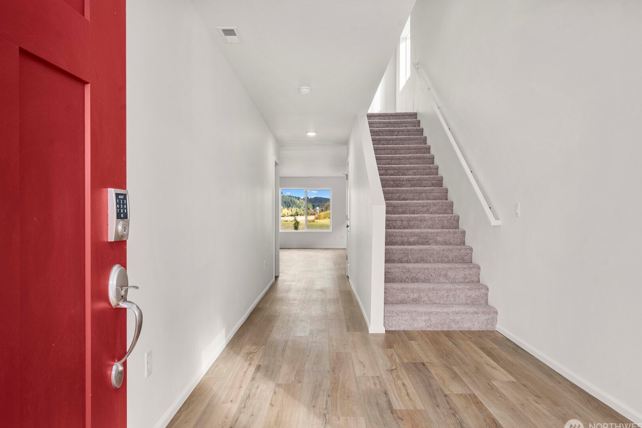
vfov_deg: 51.3
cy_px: 221
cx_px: 326
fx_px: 446
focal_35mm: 25
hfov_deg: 71.5
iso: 320
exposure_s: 1/60
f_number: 8
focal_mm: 24
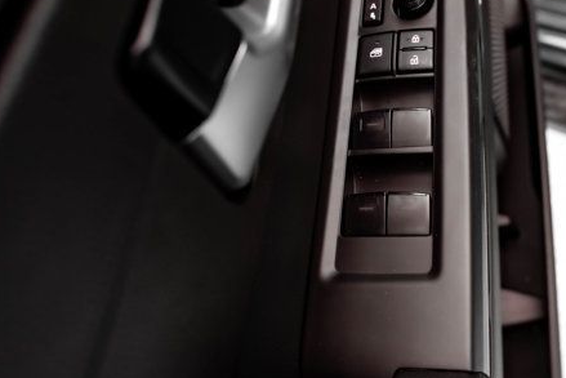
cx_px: 385
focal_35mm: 35
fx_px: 550
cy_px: 112
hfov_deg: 53.2
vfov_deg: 37.3
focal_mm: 24
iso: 640
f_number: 5
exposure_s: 1/320
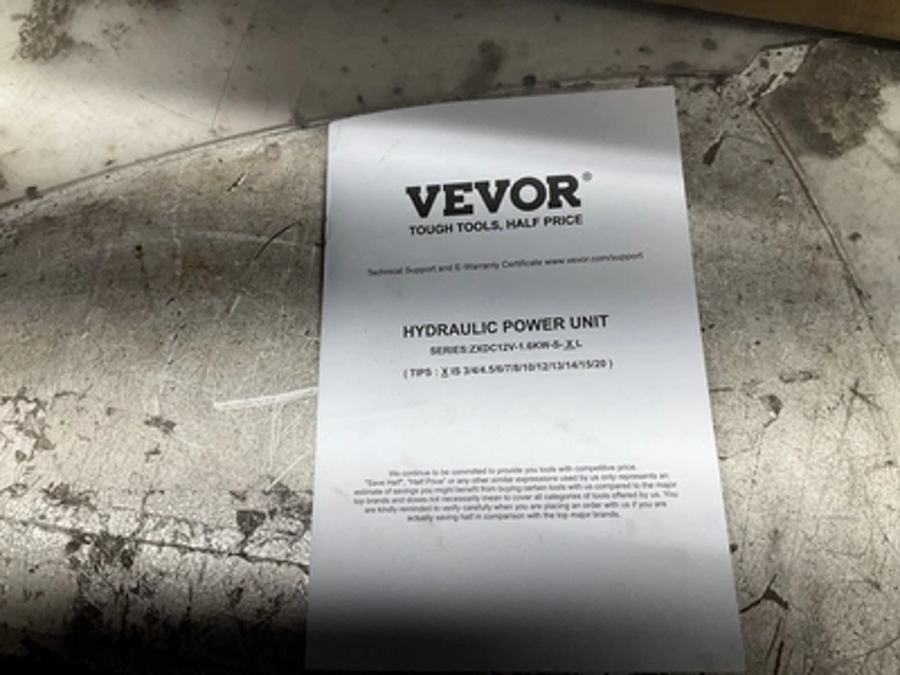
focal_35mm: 29
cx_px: 450
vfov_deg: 48.2
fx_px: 754
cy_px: 338
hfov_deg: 61.7
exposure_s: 1/120
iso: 32
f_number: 1.8
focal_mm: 3
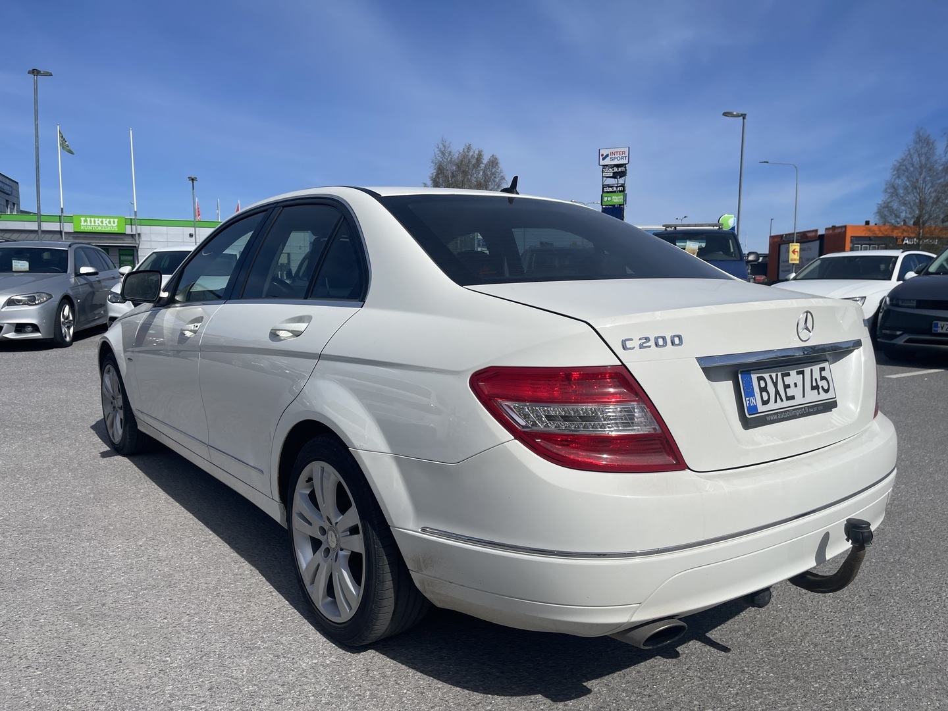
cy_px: 356
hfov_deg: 69.4
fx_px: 685
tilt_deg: -6.0
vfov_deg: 54.9
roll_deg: -1.1
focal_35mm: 25
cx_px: 474
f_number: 1.6
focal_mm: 5.1
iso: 32
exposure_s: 1/8547
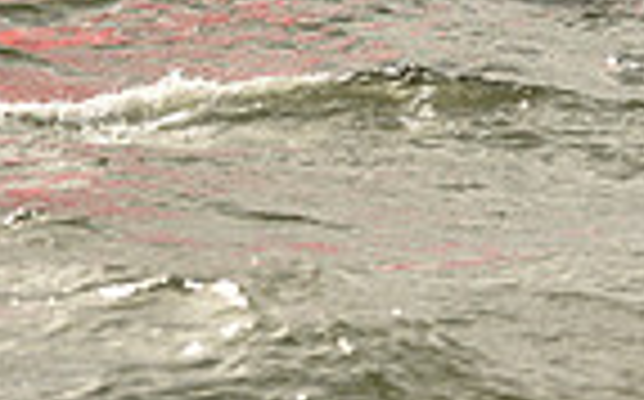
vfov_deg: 1.5
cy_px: -827
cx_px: -52
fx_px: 15251
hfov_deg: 2.4
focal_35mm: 870
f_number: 8
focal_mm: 210
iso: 320
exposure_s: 1/1600
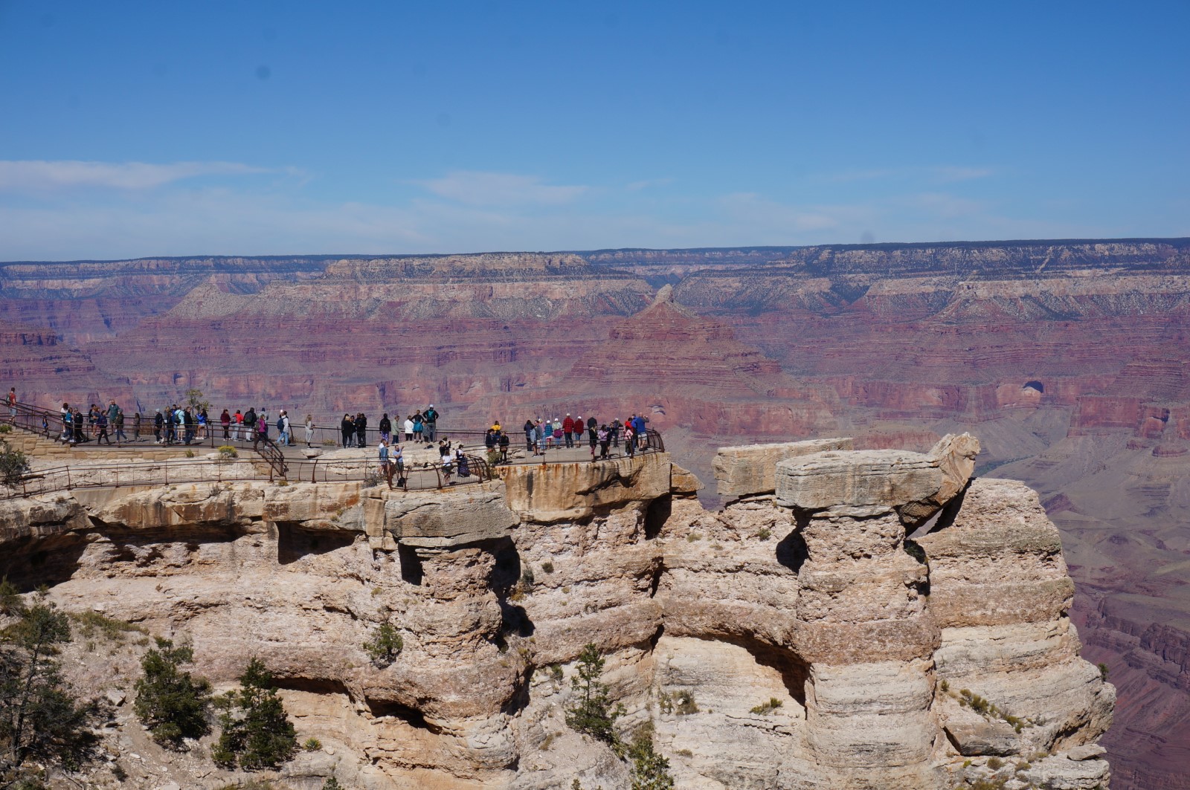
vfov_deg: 24.3
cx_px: 595
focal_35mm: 56
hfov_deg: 36.0
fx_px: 1833
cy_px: 395
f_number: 13
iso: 100
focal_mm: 37
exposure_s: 1/250
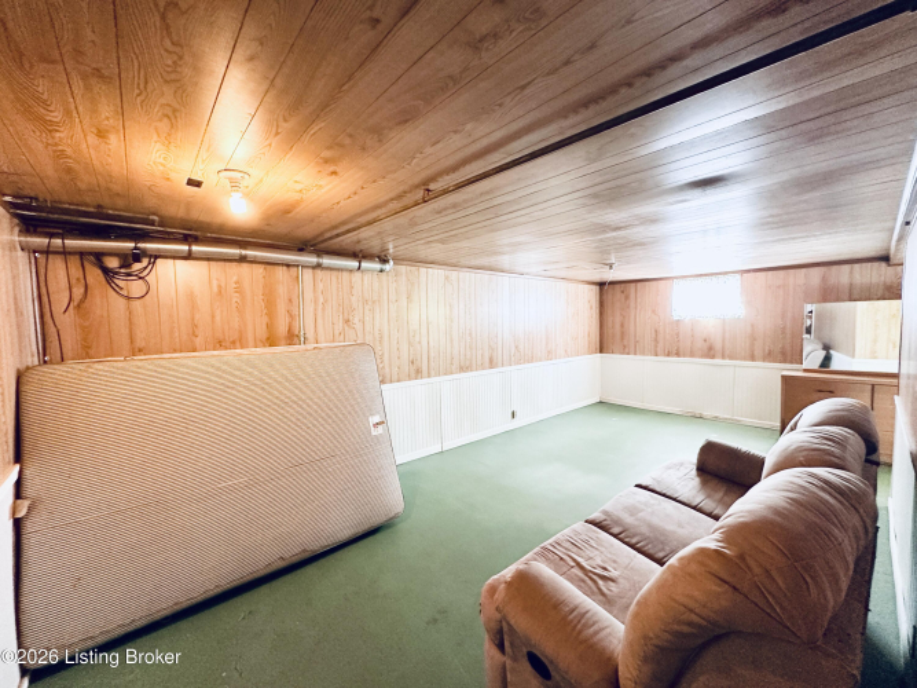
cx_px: 458
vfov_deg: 85.7
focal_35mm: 14
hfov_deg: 102.1
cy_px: 344
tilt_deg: -2.8
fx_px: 371
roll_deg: +0.5
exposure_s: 1/60
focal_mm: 2.22
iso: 500
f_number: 2.2
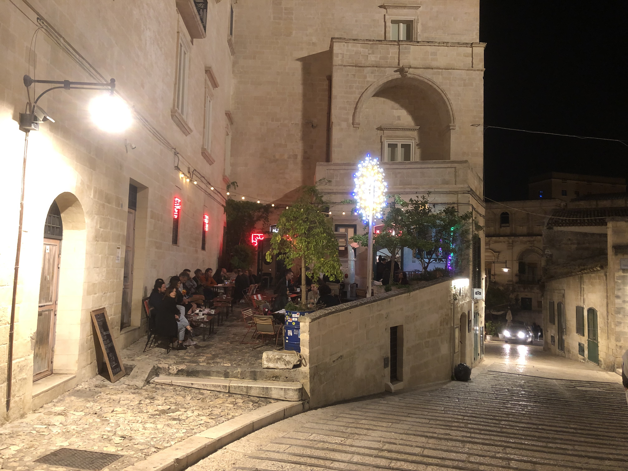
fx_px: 508
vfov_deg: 49.7
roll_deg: -1.1
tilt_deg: +3.7
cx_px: 314
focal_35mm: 28
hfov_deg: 63.4
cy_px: 236
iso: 100
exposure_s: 1/6
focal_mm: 4
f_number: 1.8
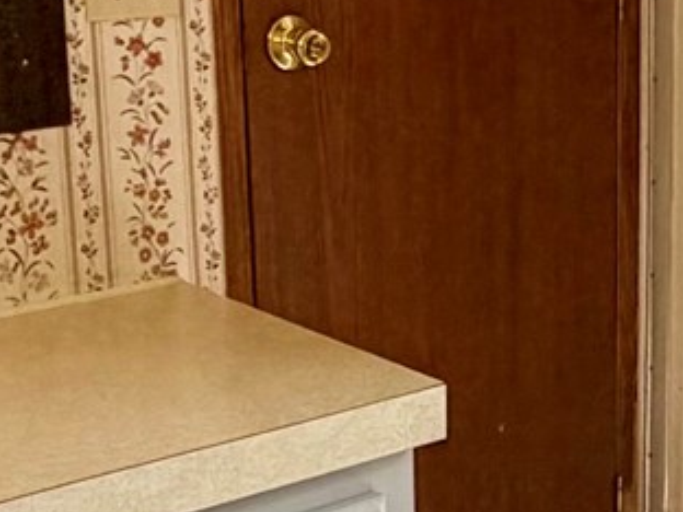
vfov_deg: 16.1
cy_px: 212
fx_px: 1815
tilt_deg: -11.6
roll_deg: +1.9
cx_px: 536
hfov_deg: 21.1
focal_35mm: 92
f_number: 2.2
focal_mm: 2.22
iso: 160
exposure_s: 1/121
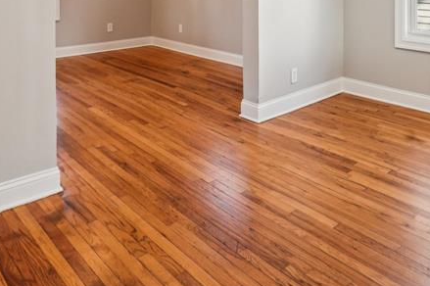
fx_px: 418
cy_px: -18
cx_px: 228
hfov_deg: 54.4
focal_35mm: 35
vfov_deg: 33.6
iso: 250
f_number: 8
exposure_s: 1/30
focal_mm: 10
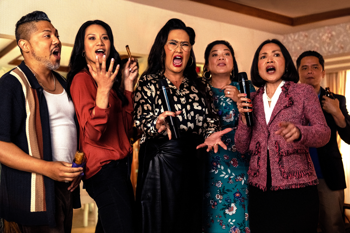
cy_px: 116
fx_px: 418
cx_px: 175
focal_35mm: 43
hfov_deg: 45.4
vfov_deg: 31.2
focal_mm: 43
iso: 4000
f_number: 2.8
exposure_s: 1/125
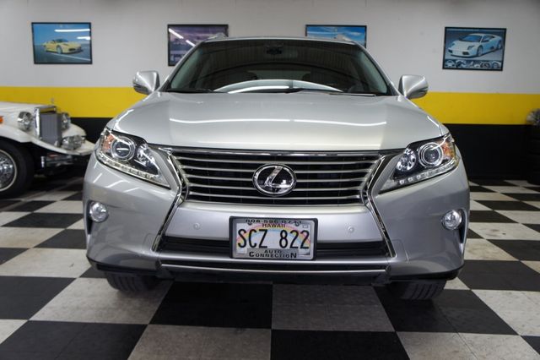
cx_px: 270
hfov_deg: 59.5
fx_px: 472
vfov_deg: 41.7
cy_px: 180
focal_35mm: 32
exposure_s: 1/40
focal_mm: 21
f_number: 4
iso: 200
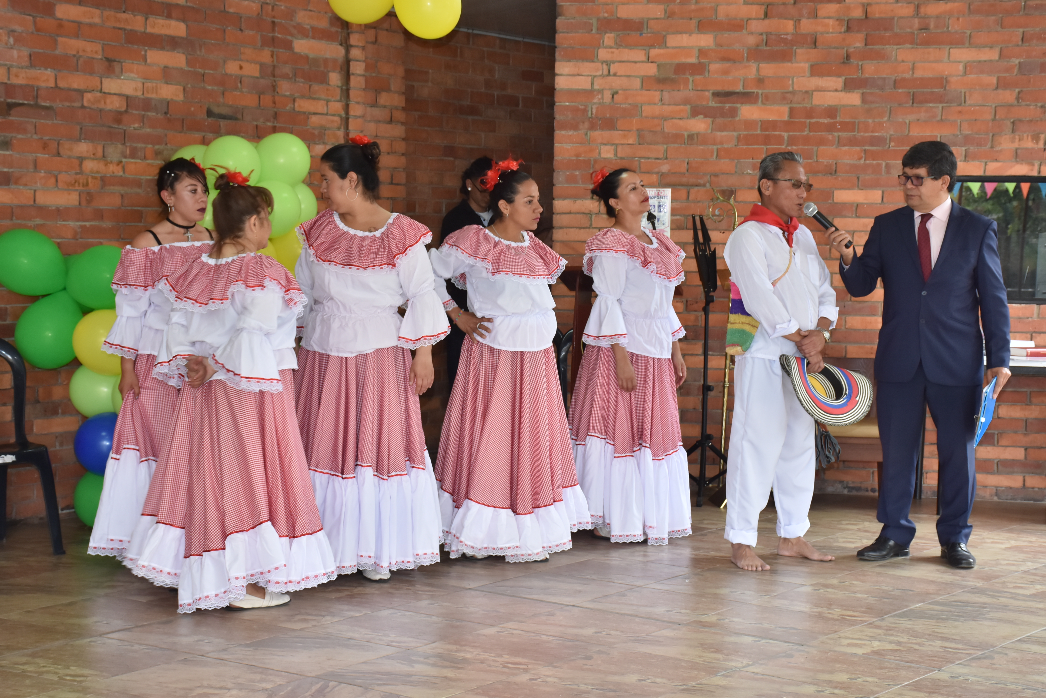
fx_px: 1962
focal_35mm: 68
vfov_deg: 20.2
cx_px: 523
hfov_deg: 29.9
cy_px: 349
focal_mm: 45
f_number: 7.1
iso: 400
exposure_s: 1/80
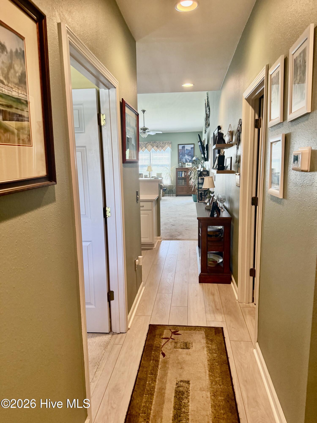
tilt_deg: -9.1
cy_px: 212
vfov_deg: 71.6
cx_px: 158
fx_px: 293
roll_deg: +0.9
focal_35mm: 24
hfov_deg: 56.8
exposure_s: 1/120
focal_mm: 6.76
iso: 400
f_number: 1.78
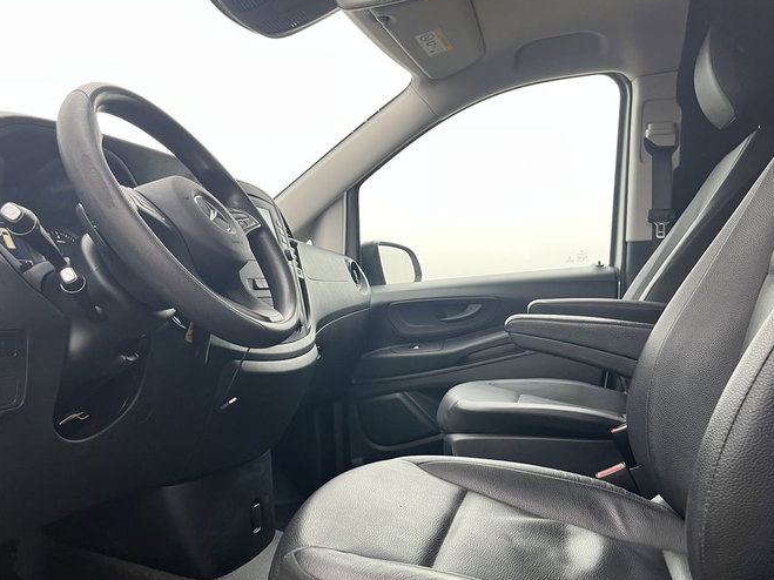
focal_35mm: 30
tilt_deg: -1.3
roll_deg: -0.9
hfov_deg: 59.9
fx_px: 671
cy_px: 317
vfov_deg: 46.7
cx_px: 405
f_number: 1.6
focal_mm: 5.1
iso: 125
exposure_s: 1/83
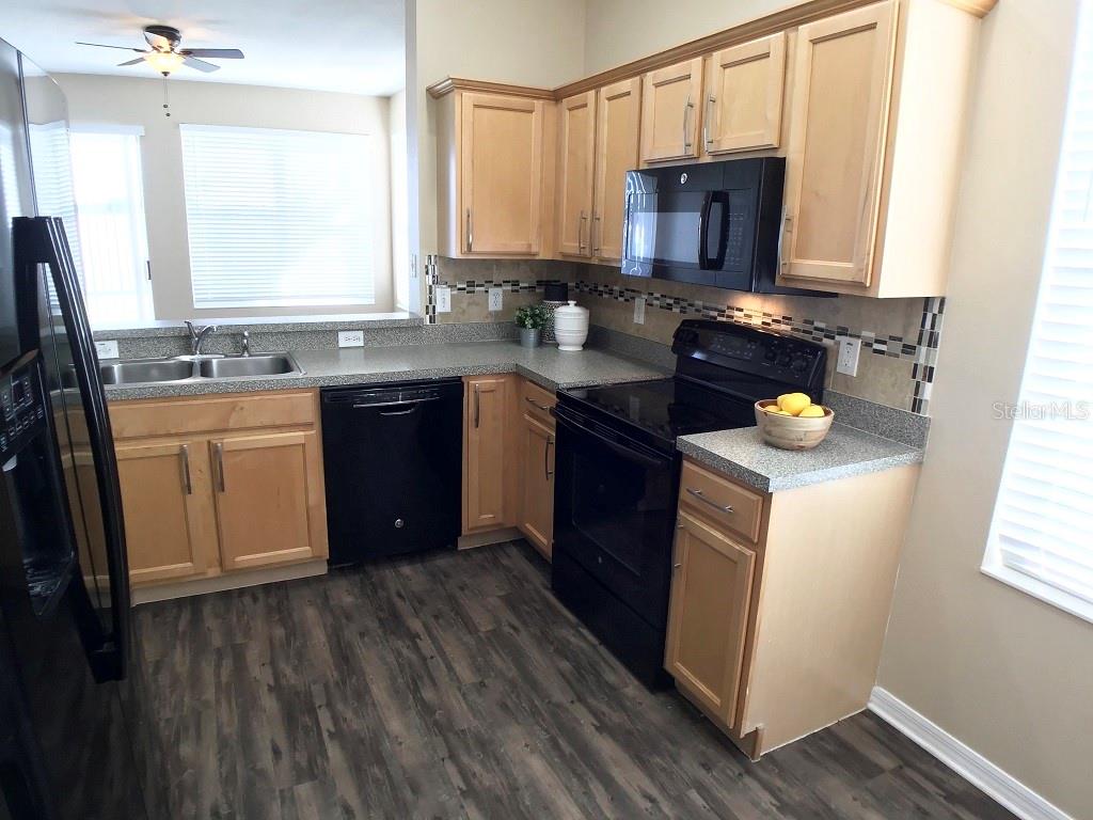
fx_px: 979
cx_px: 546
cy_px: 410
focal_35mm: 31
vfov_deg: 45.4
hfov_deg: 58.4
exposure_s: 1/30
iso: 40
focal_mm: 3.3
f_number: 2.4
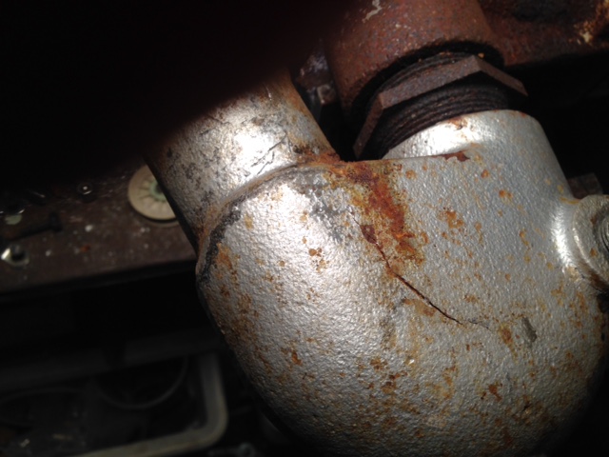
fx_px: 581
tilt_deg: -64.9
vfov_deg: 42.9
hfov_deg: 55.4
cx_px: 304
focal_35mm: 33
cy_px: 228
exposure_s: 1/60
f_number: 2.4
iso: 50
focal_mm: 4.12
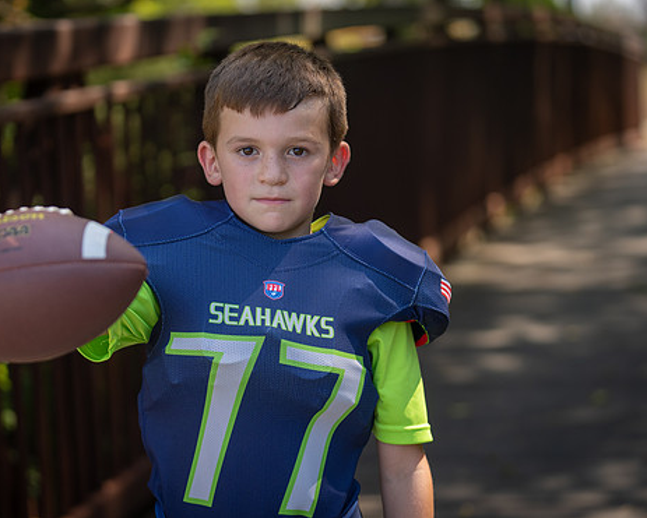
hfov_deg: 18.3
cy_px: 289
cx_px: 268
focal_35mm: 105
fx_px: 2012
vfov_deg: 14.7
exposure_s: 1/400
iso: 100
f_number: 2.8
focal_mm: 83
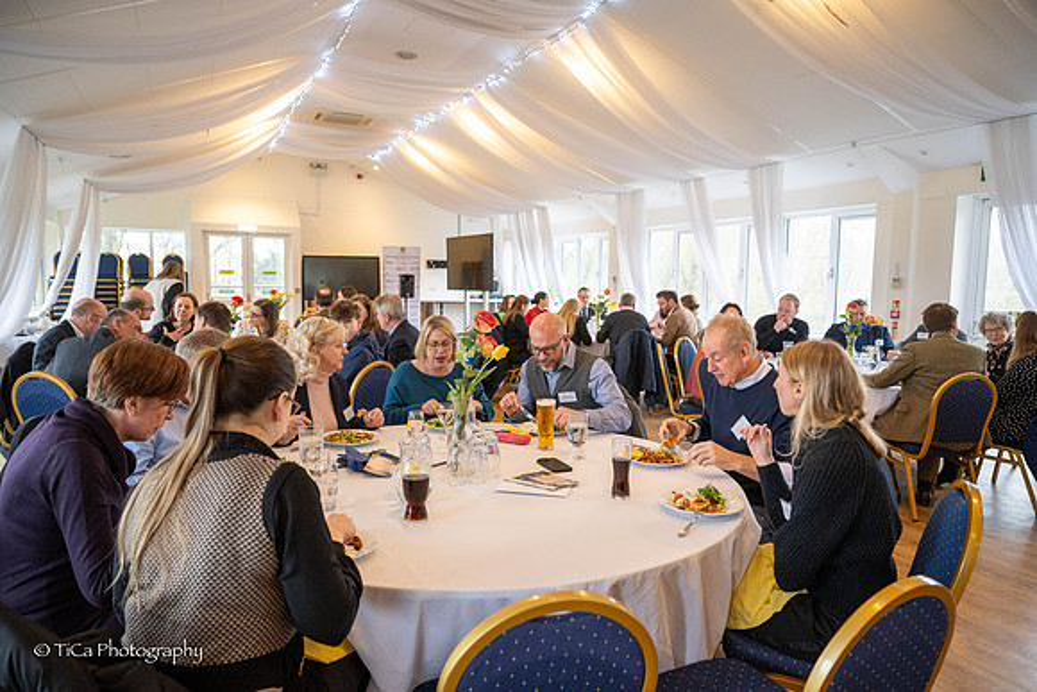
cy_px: 346
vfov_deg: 53.2
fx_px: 691
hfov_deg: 73.7
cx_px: 518
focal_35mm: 24
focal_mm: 24
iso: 800
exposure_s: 1/100
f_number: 3.2
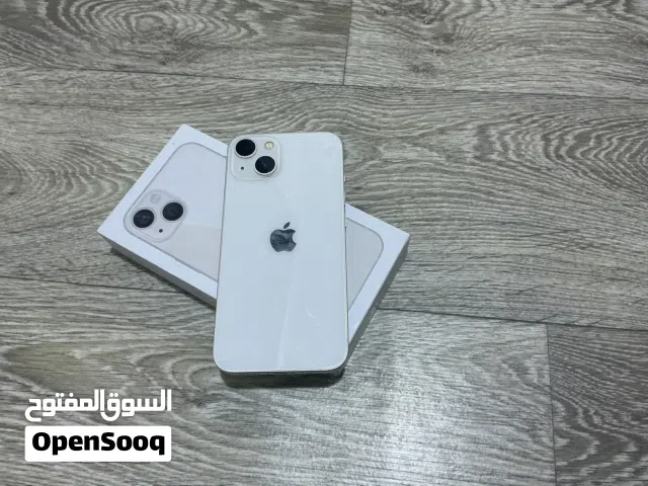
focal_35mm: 29
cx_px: 324
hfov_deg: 61.7
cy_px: 243
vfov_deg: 48.2
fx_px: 543
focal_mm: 3
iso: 100
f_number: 1.8
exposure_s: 1/60
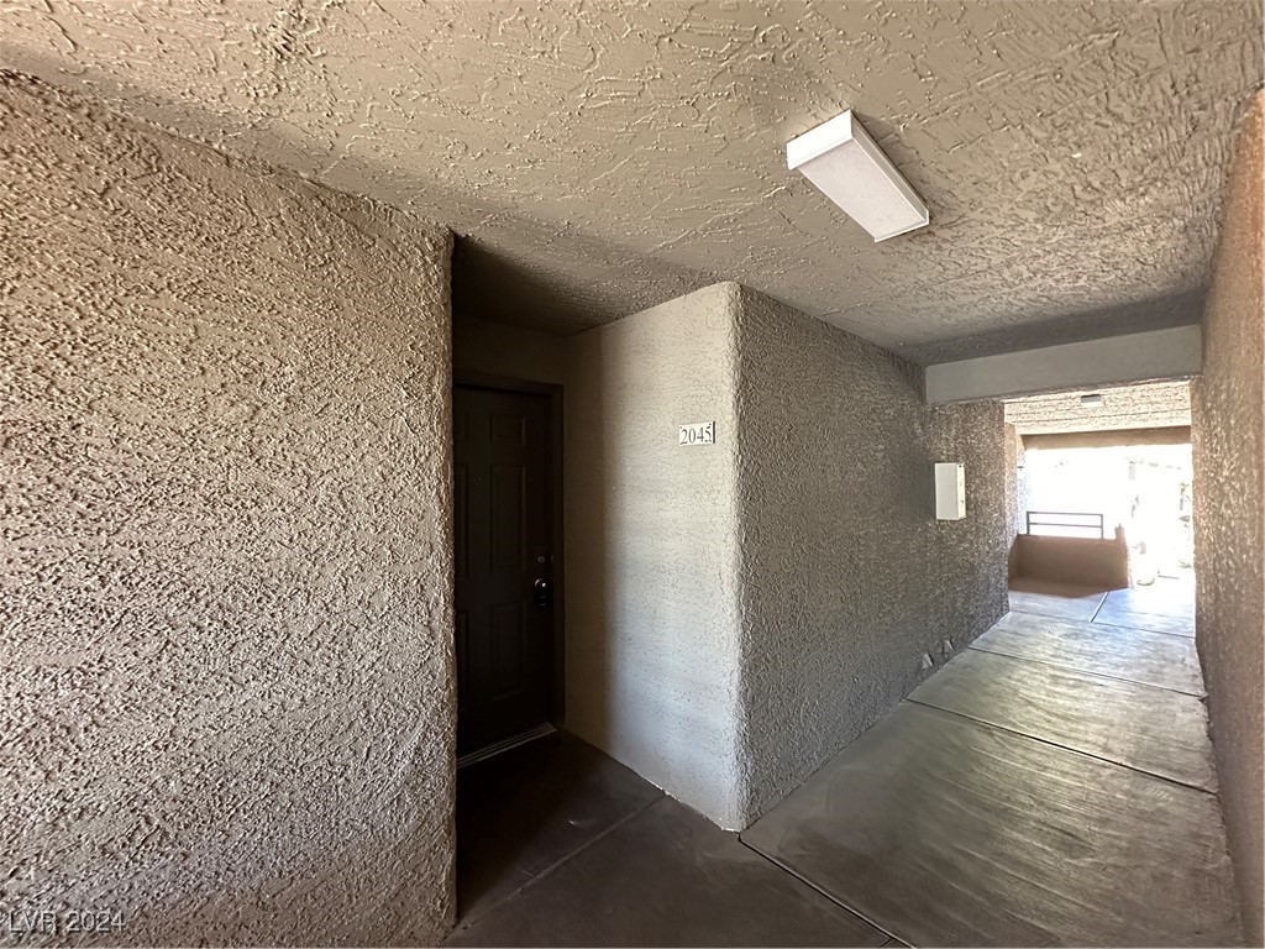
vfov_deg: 85.7
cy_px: 474
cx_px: 632
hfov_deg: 102.1
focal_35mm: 14
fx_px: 512
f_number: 2.2
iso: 1250
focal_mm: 2.22
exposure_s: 1/56
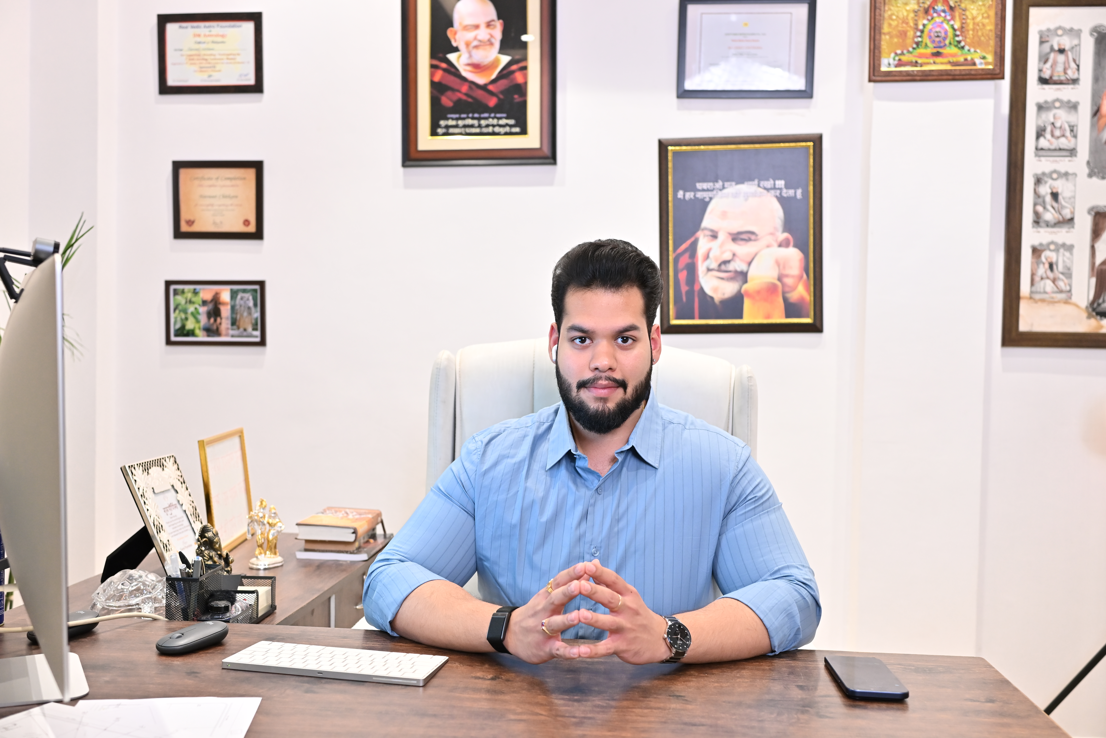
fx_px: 1075
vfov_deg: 37.9
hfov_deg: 54.4
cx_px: 553
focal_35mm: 35
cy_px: 369
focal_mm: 35
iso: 1000
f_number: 3.5
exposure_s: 1/125
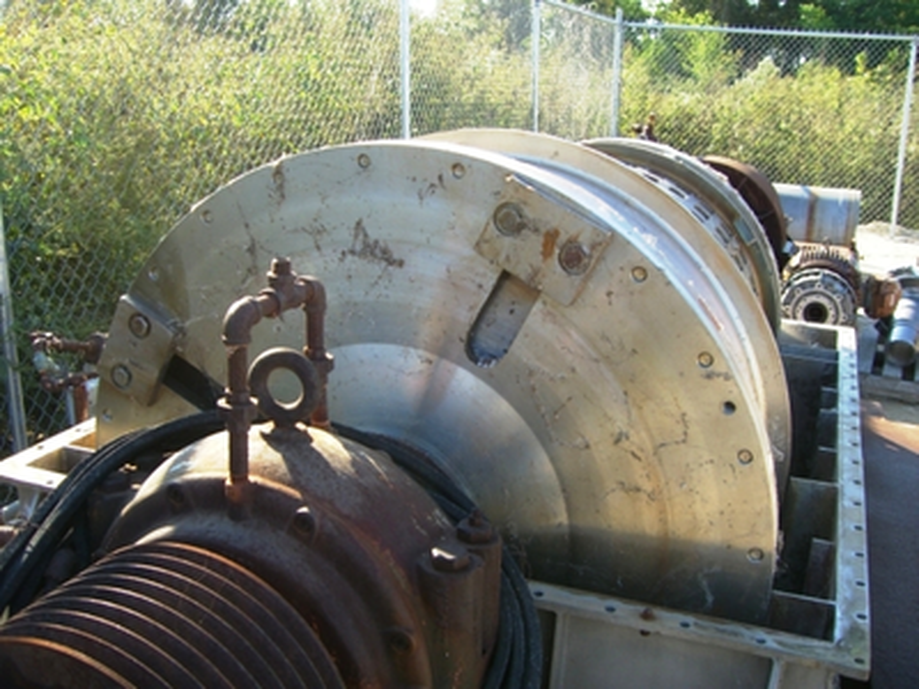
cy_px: 344
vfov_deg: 37.7
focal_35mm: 38
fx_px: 1009
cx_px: 460
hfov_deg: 49.0
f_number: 2.7
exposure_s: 1/320
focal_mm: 6.2
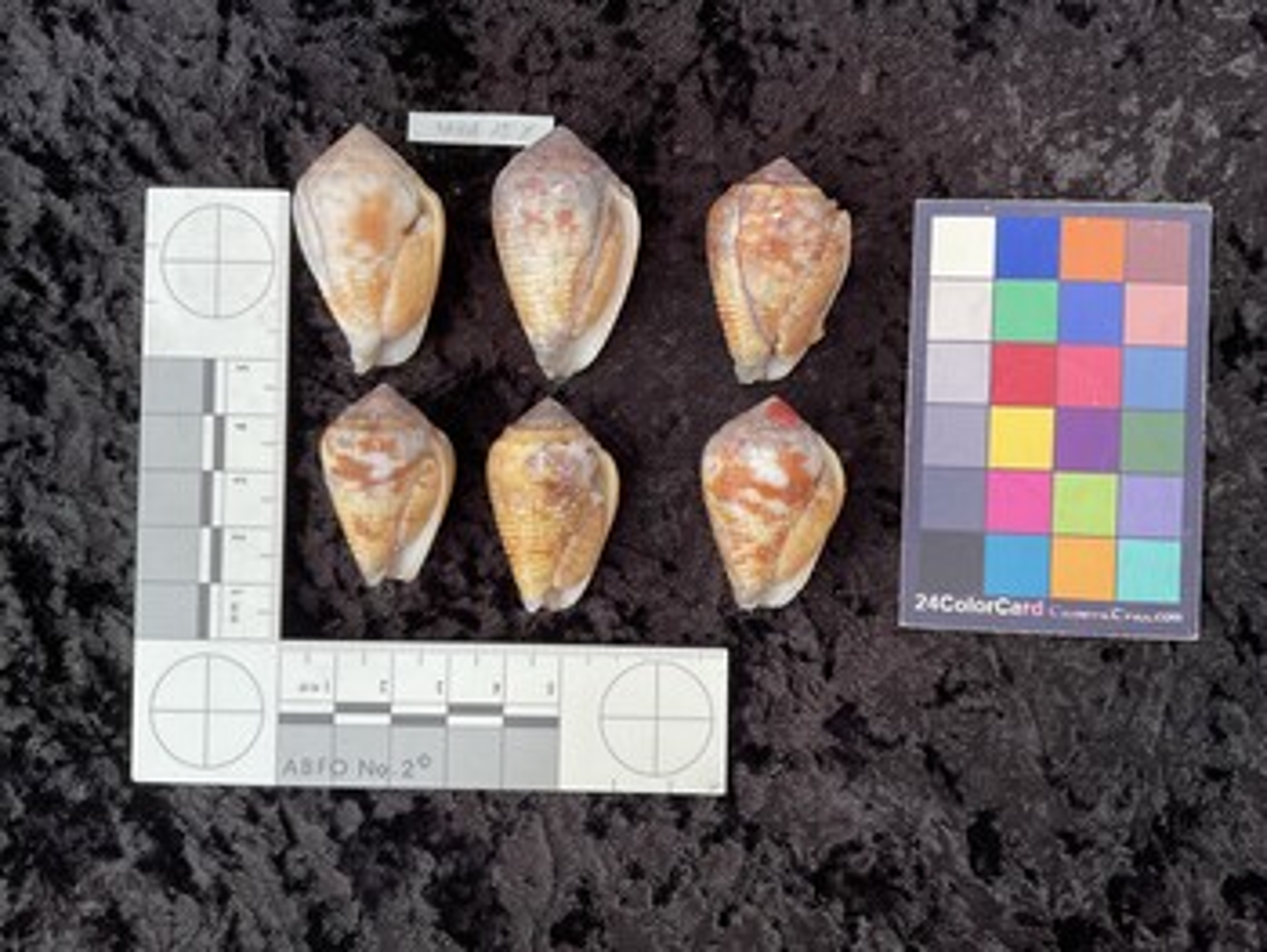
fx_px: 1062
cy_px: 476
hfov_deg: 61.6
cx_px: 634
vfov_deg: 48.3
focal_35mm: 29
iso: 50
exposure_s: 1/120
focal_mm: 3
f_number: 1.8
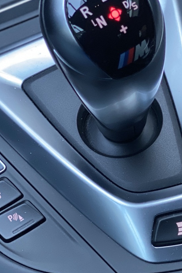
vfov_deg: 15.3
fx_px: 1017
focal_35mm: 134
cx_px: 213
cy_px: 159
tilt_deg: -59.2
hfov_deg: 10.1
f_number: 2
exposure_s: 1/35
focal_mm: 6
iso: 320
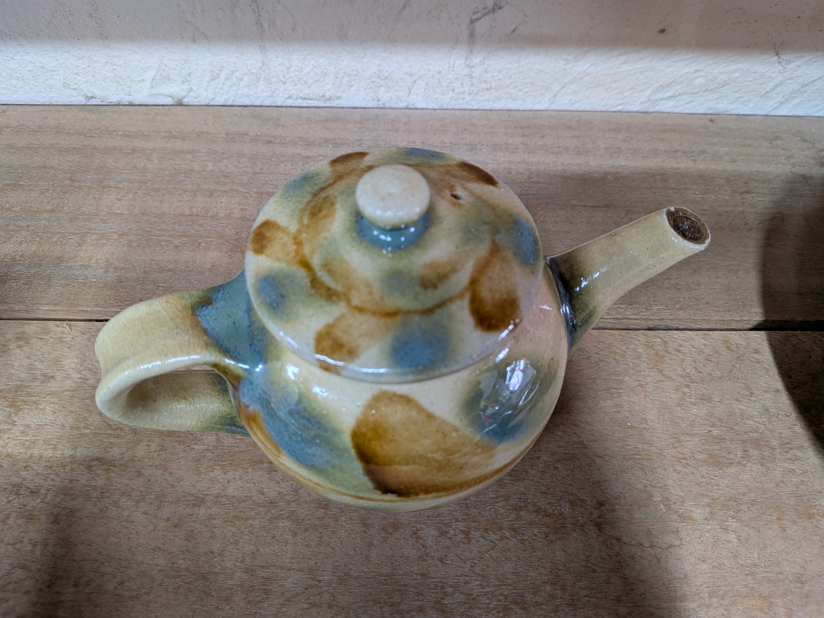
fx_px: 571
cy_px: 309
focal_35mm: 24
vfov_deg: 56.8
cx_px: 412
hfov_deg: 71.6
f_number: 1.7
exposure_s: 1/120
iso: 55
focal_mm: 4.53
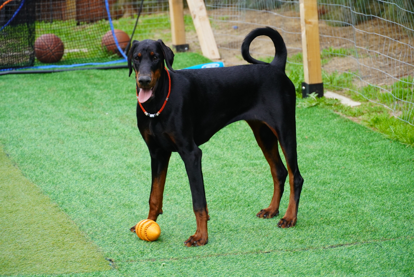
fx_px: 1554
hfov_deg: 15.2
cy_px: 138
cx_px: 207
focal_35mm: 135
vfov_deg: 10.2
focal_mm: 90
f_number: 5.6
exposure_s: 1/160
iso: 500
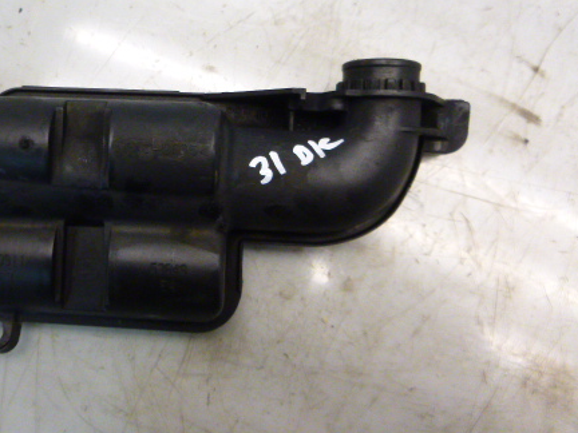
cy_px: 158
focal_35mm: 37
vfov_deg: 38.4
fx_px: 618
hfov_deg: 48.6
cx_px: 159
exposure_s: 1/40
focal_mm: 4.5
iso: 400
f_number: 3.9
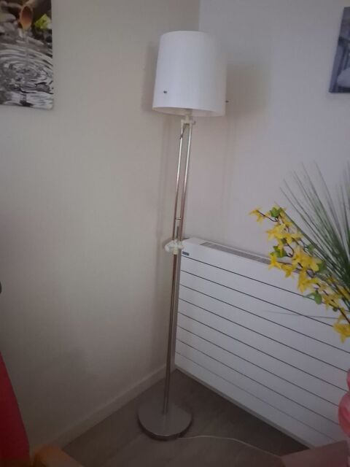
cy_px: 234
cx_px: 175
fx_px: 351
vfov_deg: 67.3
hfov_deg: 53.1
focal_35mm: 26
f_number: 1.8
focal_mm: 3.98
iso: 1250
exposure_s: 1/20
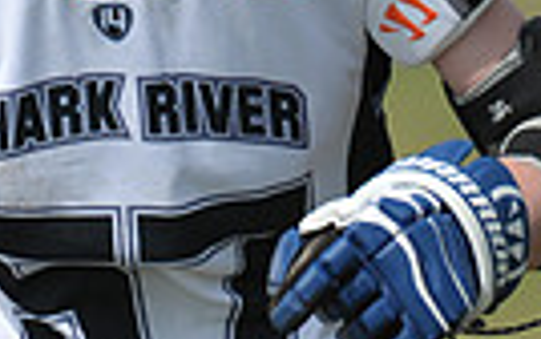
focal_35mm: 1767
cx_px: 97
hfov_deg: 1.2
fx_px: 26075
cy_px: -206
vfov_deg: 0.7
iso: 640
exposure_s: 1/4000
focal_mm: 400
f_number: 4
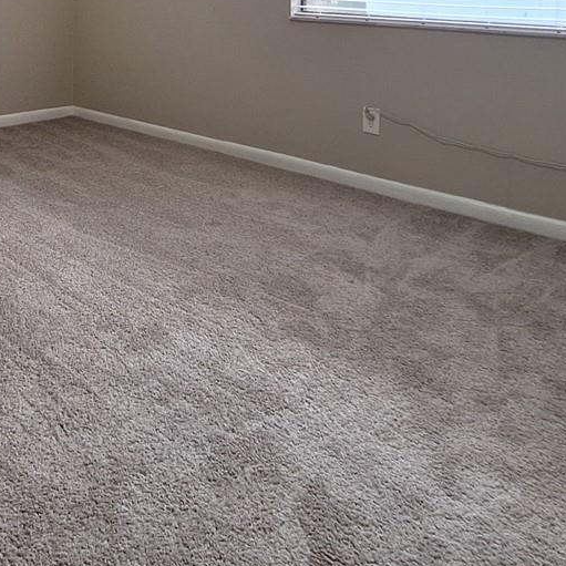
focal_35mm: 36
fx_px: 666
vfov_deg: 38.1
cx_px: 2
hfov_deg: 40.4
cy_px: -60
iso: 80
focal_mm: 1.74
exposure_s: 1/40
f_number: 2.2
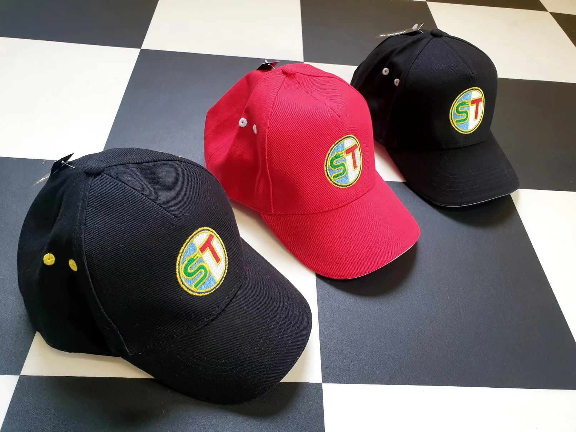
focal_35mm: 26
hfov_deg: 67.3
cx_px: 288
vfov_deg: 53.1
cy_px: 216
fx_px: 433
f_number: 2.4
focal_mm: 4.3
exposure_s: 1/50
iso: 80
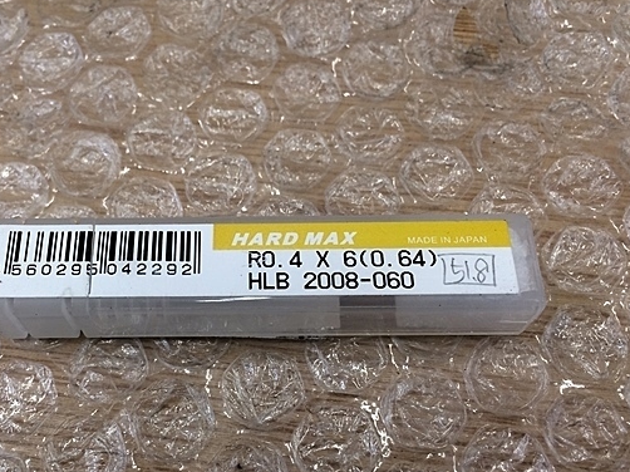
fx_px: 673
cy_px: 267
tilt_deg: -64.9
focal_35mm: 37
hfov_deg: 49.6
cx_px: 232
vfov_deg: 38.6
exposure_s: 1/30
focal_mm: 4.15
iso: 40
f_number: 2.2
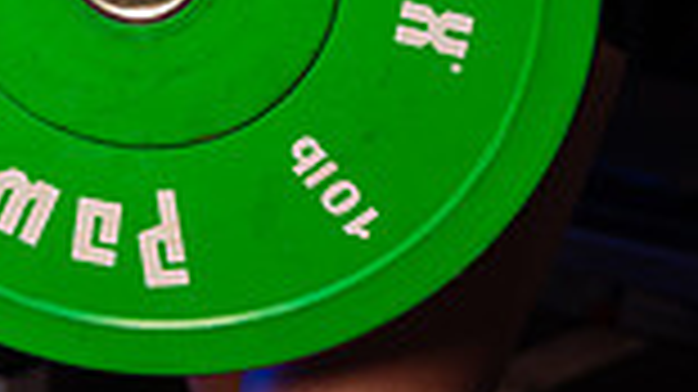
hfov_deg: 15.2
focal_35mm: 140
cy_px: -514
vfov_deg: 8.1
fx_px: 2590
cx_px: 131
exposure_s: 1/250
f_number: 5
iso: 320
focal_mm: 46
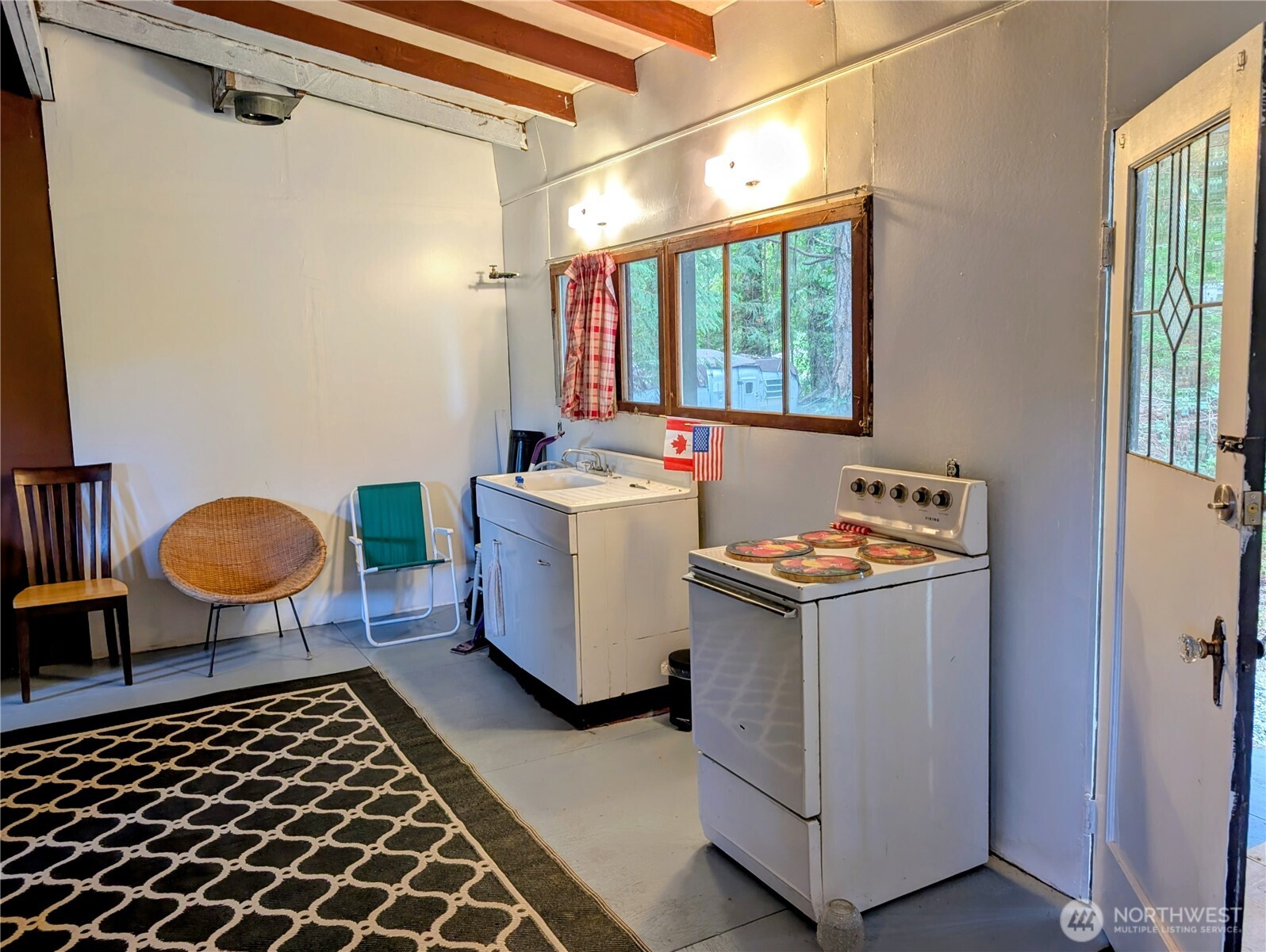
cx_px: 633
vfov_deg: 56.9
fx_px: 879
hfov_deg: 71.5
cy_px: 476
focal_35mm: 24
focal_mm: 6.9
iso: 42
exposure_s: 1/30
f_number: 1.68
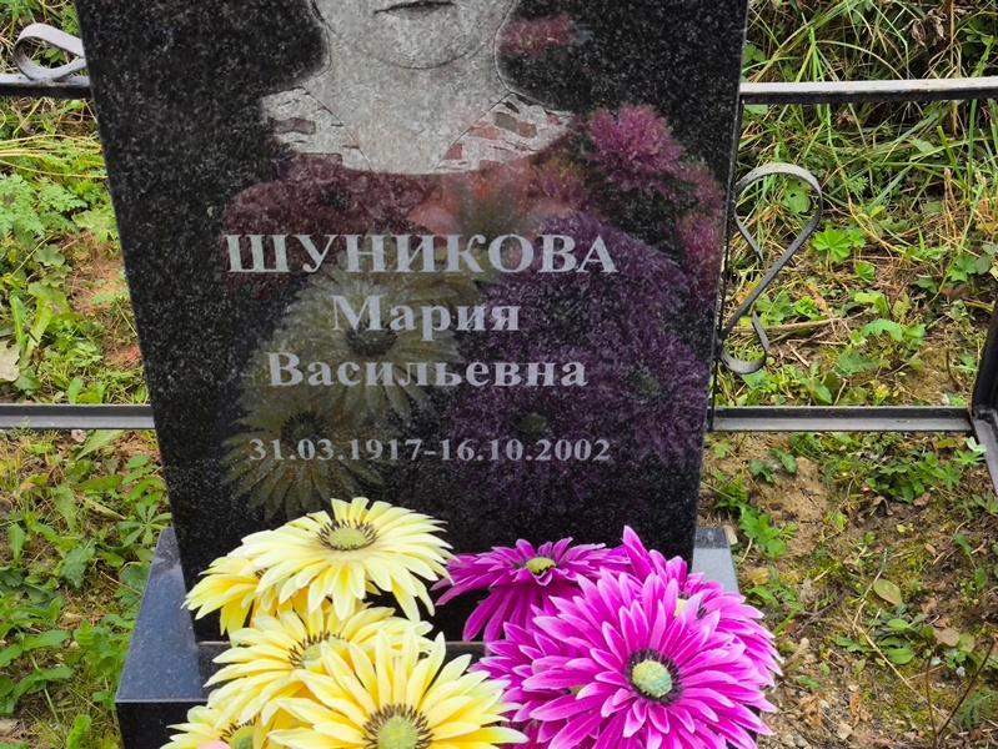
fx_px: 1442
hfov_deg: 38.2
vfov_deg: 29.1
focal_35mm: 50
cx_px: 499
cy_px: 374
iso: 50
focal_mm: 4.71
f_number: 1.7
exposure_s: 1/391
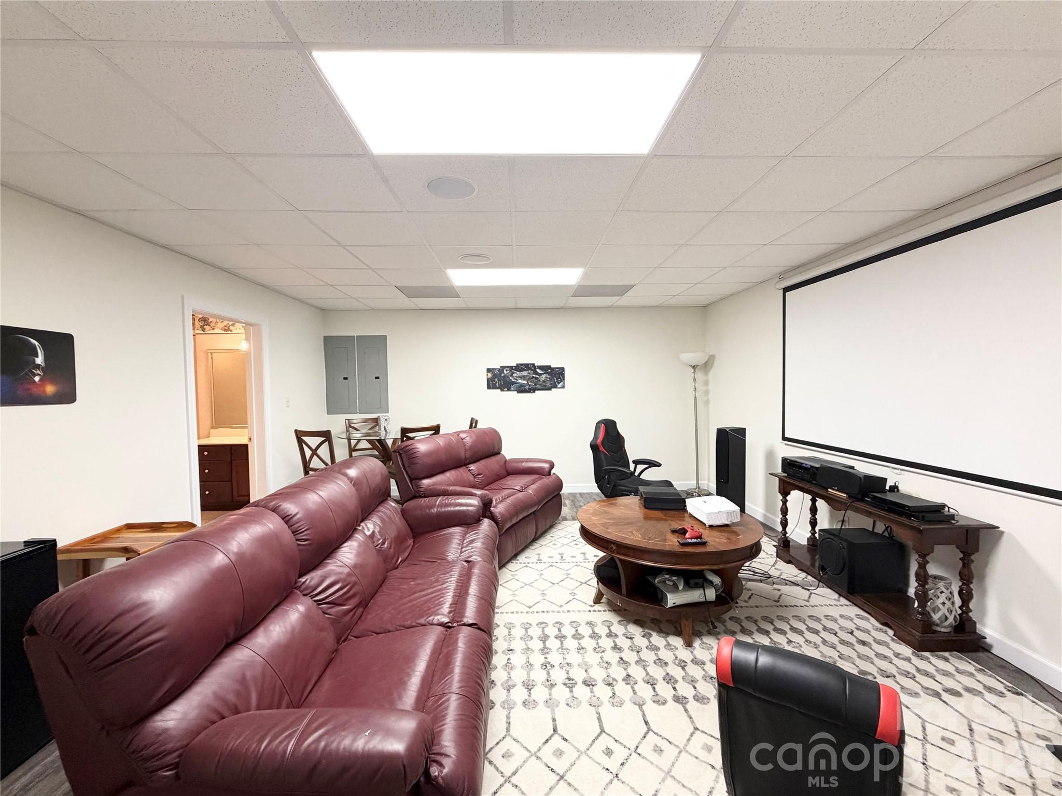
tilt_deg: -2.2
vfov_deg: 85.7
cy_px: 398
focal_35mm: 14
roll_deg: +0.3
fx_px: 429
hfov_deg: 102.1
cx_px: 531
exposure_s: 1/60
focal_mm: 2.22
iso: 250
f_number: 2.2
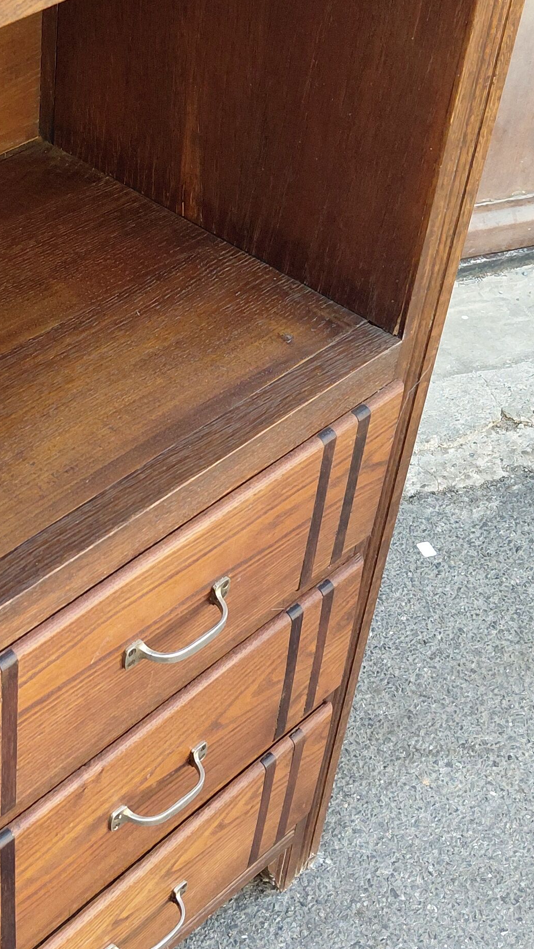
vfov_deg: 34.8
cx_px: -25
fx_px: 1510
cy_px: 378
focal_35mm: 60
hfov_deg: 19.4
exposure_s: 1/120
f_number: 1.8
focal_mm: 4.69
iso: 100
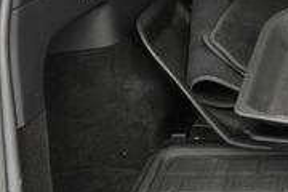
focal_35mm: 89
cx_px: 397
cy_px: 78
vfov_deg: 15.4
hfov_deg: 20.4
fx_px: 712
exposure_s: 1/80
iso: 3200
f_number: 2.8
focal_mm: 25
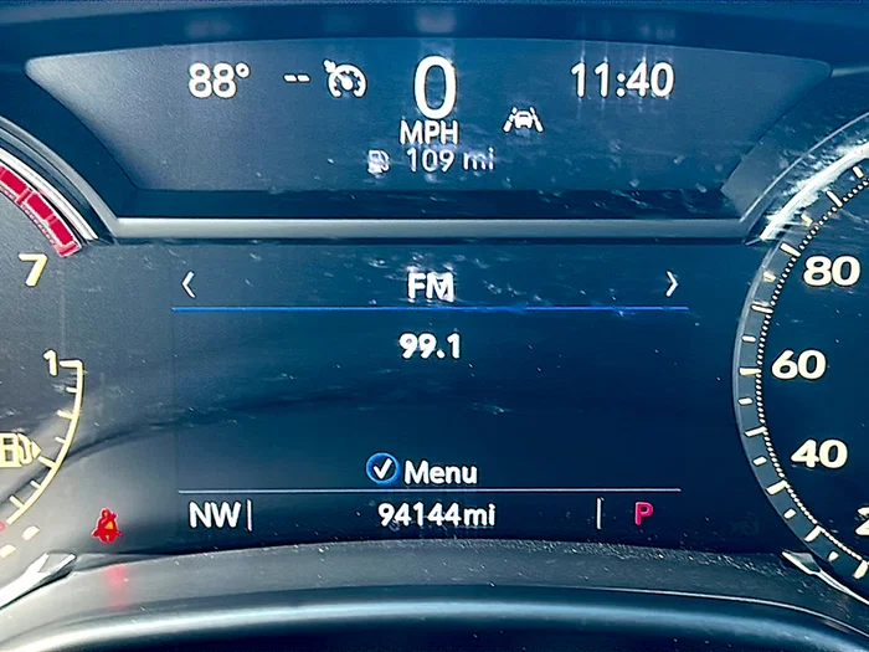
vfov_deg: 29.1
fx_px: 1255
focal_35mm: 50
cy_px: 326
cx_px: 434
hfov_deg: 38.2
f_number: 1.78
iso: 80
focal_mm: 6.86
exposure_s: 1/40
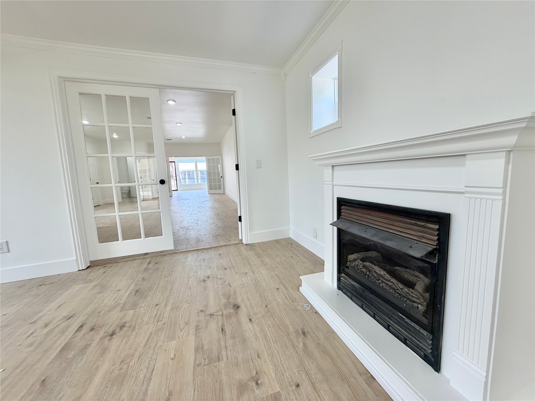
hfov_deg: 102.1
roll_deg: +3.4
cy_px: 200
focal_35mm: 14
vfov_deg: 85.7
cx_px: 268
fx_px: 216
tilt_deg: -7.5
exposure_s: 1/120
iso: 100
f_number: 2.2
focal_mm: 2.22
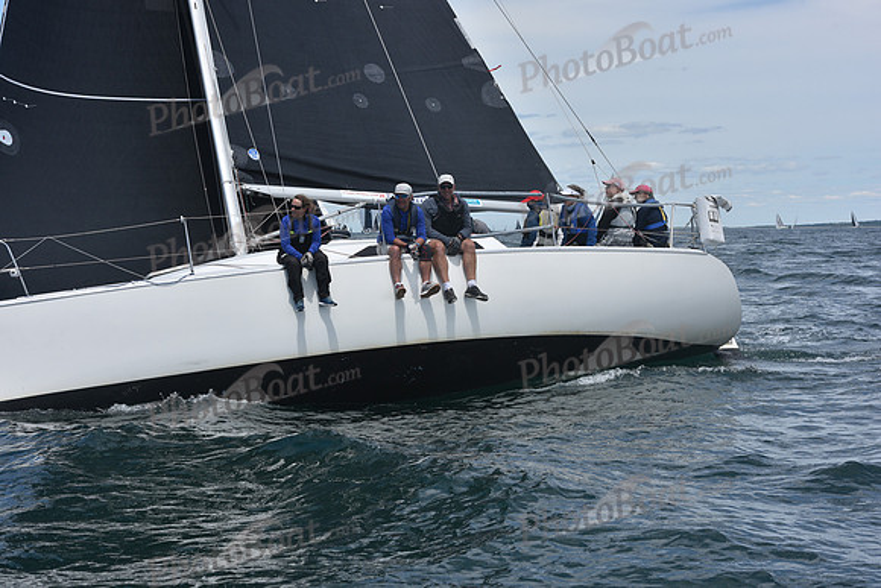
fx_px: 1713
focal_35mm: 70
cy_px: 294
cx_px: 440
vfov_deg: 19.5
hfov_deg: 28.8
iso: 250
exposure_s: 1/800
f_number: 9
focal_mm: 70
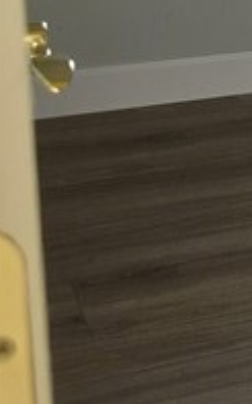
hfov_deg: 8.5
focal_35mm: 127
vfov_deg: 16.2
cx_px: 776
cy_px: 16
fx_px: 1397
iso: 250
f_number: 1.4
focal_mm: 6.5
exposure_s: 1/120
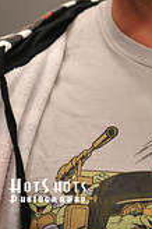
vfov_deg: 10.5
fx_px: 1218
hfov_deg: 7.1
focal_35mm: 192
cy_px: -78
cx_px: 132
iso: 3200
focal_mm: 70
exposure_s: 1/250
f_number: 2.8
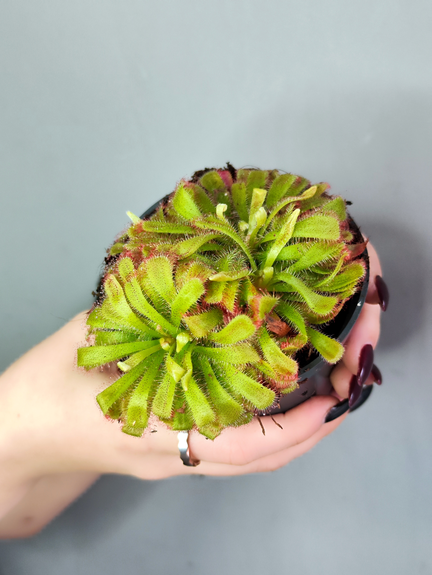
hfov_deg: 58.9
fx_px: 383
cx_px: 216
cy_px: 288
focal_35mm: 23
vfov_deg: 73.9
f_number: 1.69
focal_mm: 7.01
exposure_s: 1/86.3
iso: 1400
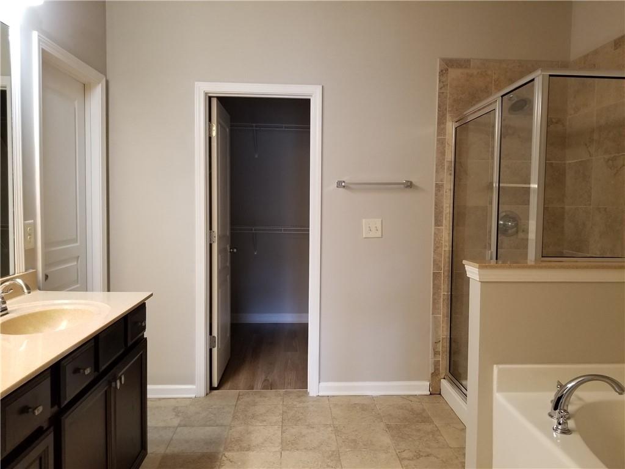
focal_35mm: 26
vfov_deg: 53.1
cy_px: 234
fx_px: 469
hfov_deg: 67.3
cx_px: 312
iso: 160
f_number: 1.7
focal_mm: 4.3
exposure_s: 1/30
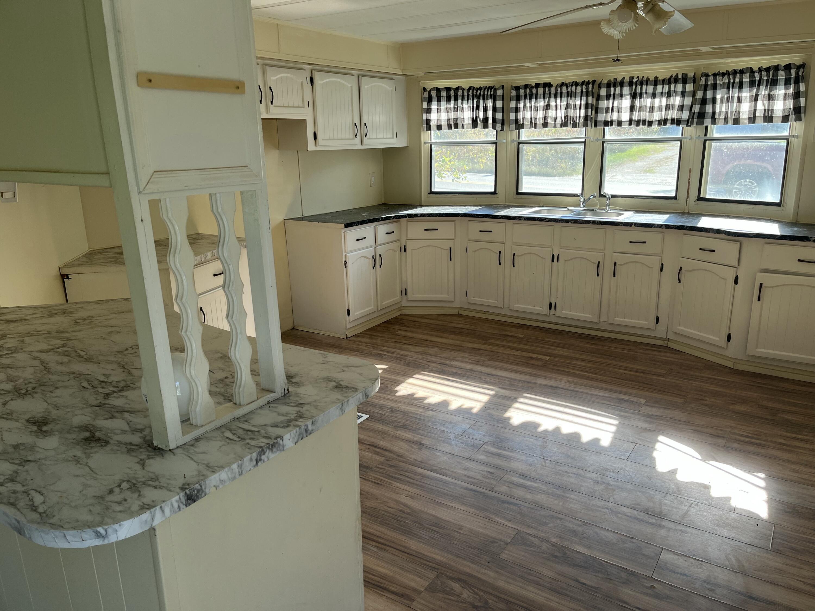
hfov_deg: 67.3
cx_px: 408
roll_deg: +1.9
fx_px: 612
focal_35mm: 26
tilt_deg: -14.8
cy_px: 306
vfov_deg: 53.1
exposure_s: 1/232
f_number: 1.6
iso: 50
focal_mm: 5.1
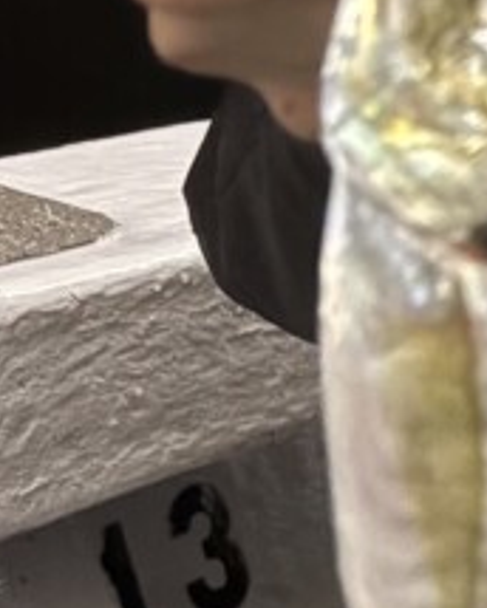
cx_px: 940
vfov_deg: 16.1
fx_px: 2126
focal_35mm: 118
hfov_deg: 11.8
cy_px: 568
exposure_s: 1/26
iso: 1000
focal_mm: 5.96
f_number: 1.6
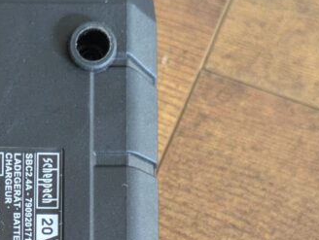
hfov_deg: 12.2
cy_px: 275
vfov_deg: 9.3
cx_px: -18
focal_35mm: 159
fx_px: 1467
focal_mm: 5.43
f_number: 1.89
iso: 344
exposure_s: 1/100
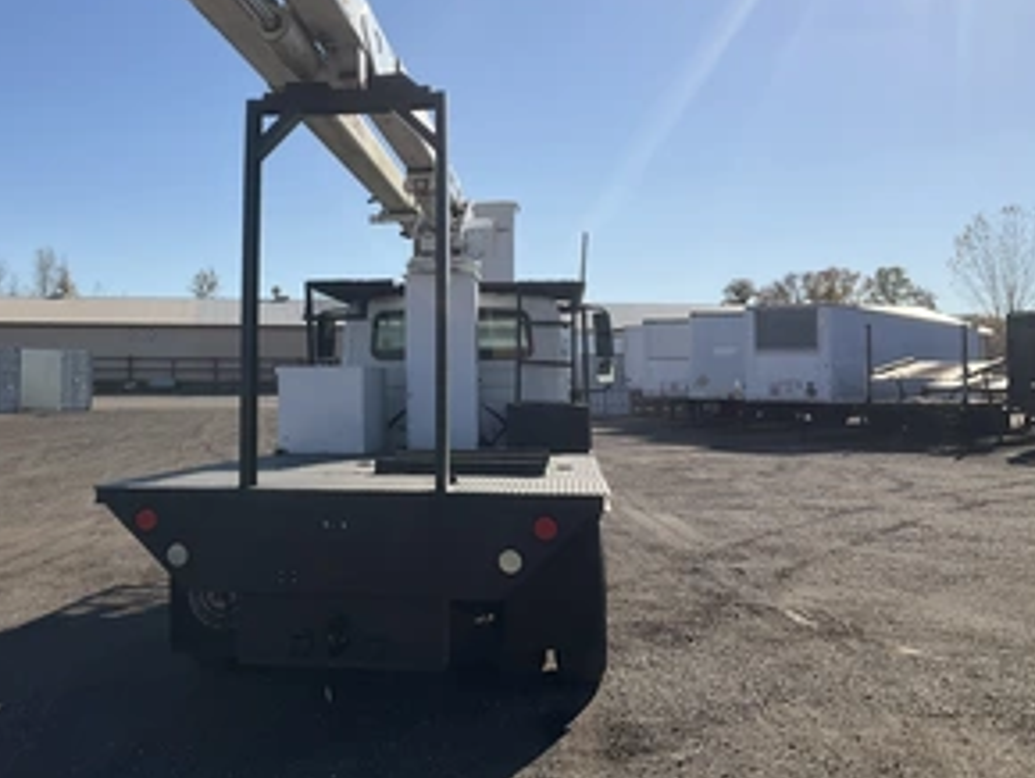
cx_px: 343
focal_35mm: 40
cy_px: 293
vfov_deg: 35.8
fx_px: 1197
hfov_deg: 46.0
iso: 25
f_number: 1.8
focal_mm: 3
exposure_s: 1/3534
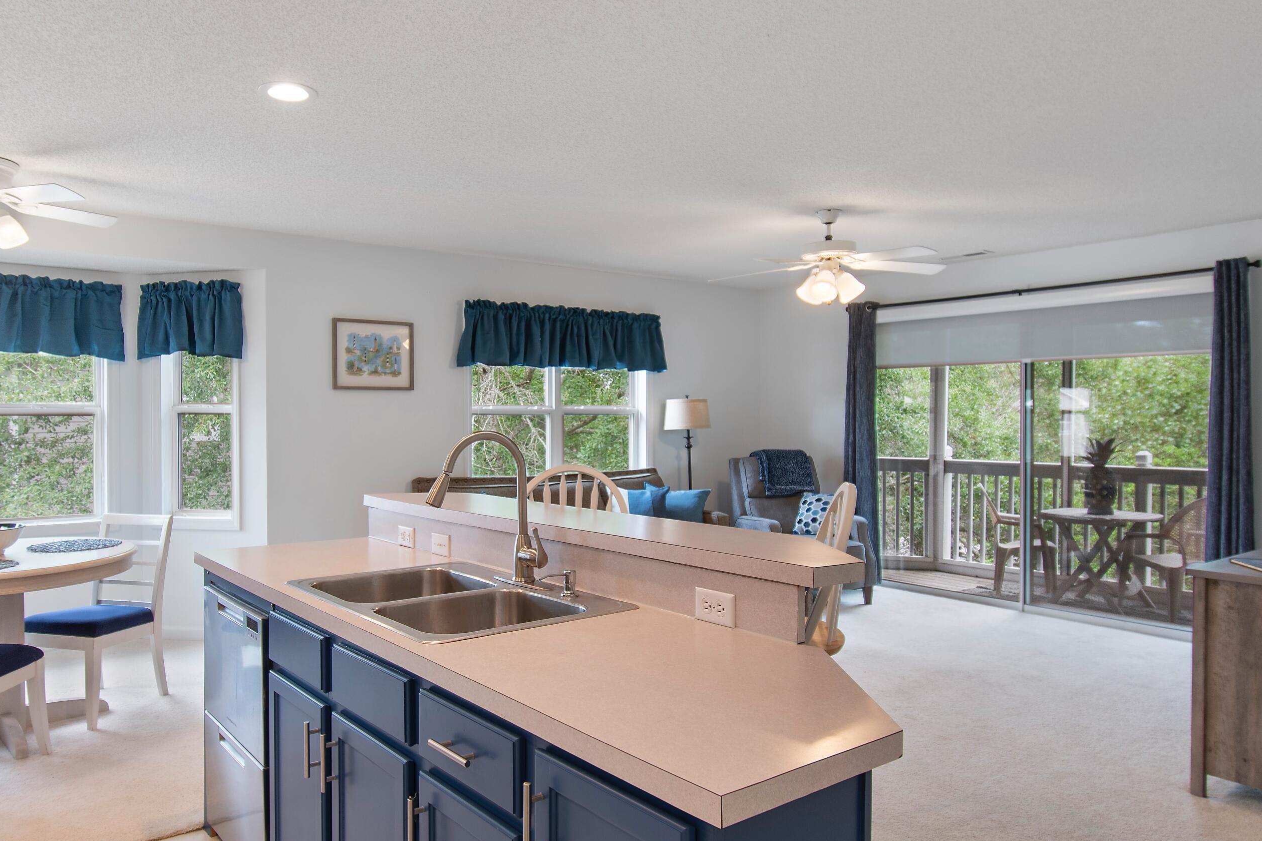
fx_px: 876
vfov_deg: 51.3
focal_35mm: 25
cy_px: 435
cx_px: 556
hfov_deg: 71.2
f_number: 5
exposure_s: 1/15
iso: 100
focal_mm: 14
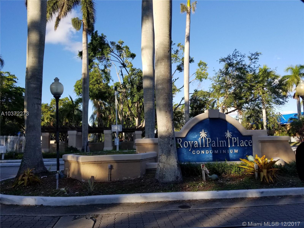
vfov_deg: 53.1
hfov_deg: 67.3
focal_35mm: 26
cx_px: 152
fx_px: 228
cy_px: 114
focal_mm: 4.3
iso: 50
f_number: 1.7
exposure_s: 1/1160
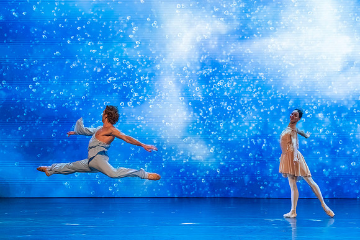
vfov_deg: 5.0
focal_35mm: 276
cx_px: 161
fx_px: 2758
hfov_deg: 7.5
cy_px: 131
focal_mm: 247
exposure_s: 1/400
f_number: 5.6
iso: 6400
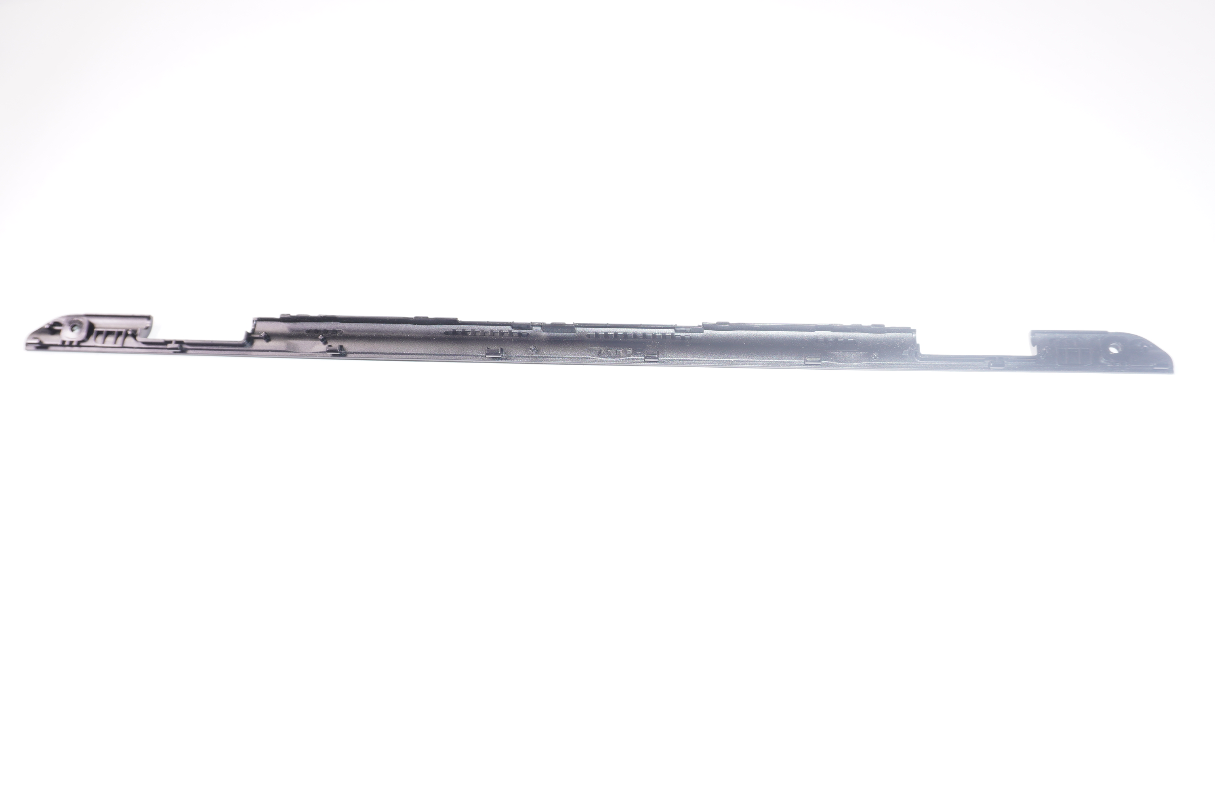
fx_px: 1062
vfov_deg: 41.6
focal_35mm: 32
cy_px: 404
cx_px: 608
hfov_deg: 59.5
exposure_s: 1/60
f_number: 5.6
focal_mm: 21
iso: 100
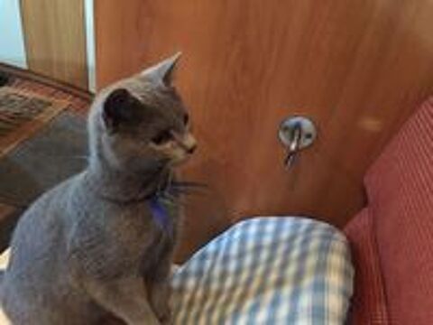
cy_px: 162
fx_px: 363
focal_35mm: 29
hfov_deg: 61.7
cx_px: 216
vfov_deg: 48.2
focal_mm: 4.15
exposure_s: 1/17
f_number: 2.2
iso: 400
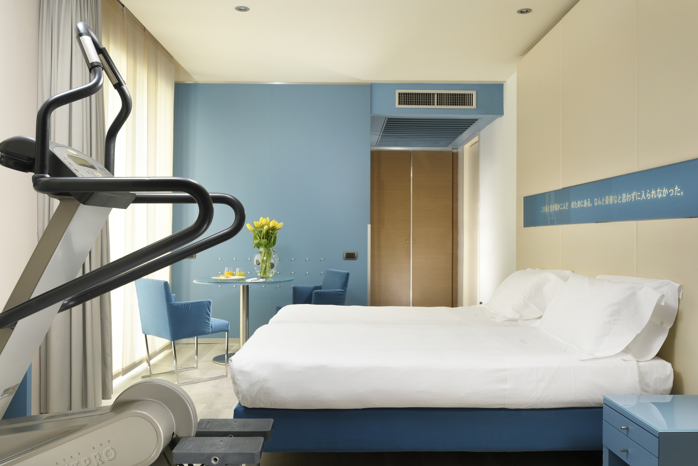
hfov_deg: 58.7
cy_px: 233
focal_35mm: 32
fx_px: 621
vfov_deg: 41.2
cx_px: 349
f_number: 13
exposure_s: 1/250
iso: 200
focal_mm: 32
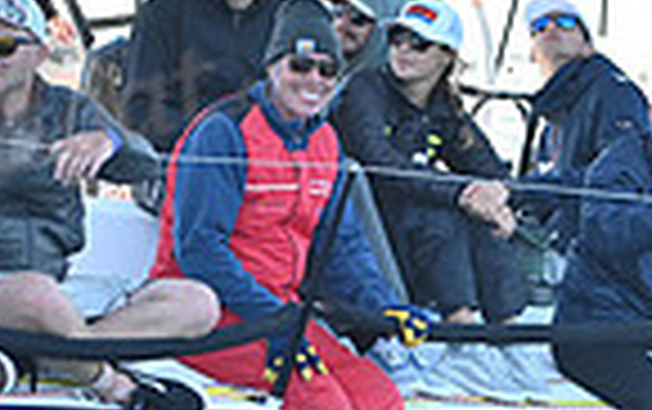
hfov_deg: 6.0
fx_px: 6173
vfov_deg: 3.8
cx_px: 571
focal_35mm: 347
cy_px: 309
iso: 320
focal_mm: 85
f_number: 3.2
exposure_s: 1/1000
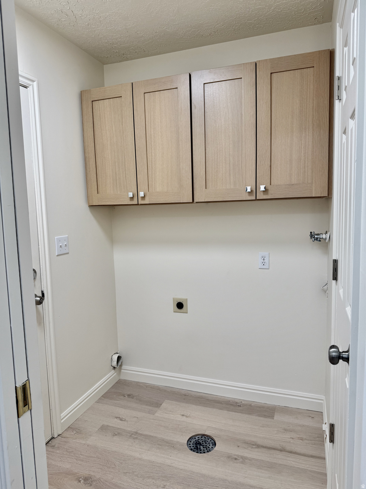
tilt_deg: -6.3
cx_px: 183
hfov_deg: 56.8
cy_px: 244
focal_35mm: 24
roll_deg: +1.3
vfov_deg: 71.6
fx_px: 338
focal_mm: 6.76
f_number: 1.78
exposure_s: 1/120
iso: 64
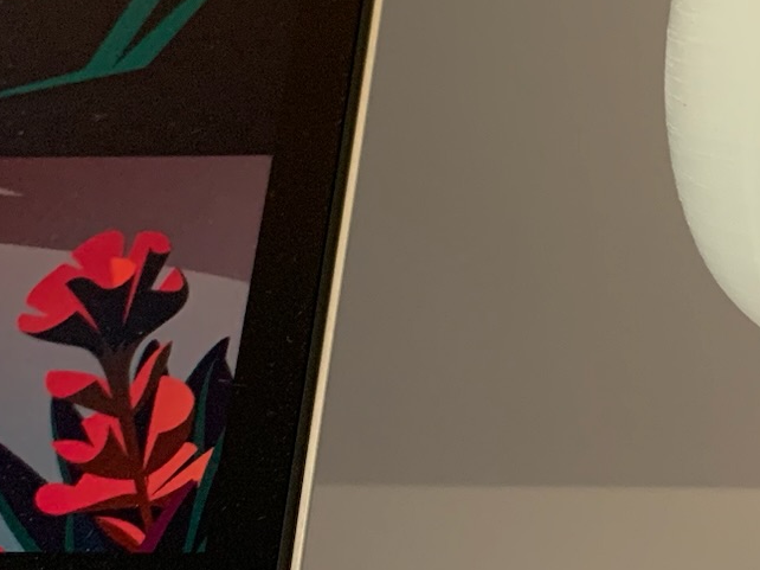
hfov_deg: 22.5
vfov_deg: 17.4
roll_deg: +0.7
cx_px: 786
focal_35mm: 83
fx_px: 1822
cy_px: 27
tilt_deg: +0.5
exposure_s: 1/53
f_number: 1.8
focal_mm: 4.25
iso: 400
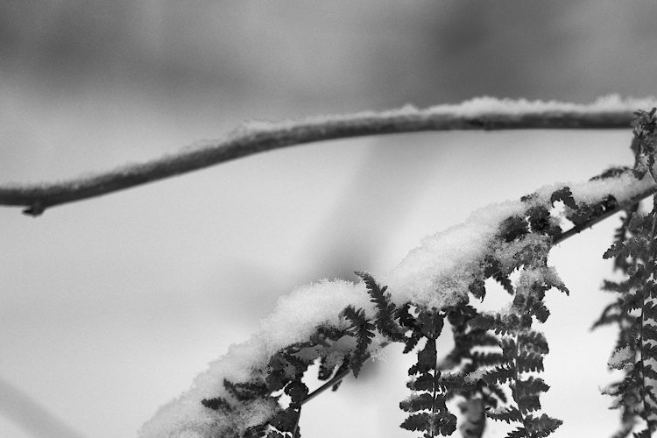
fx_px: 3102
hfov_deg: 12.0
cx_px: 614
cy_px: 361
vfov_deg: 8.1
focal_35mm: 170
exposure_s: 1/400
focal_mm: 85
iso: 200
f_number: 1.8
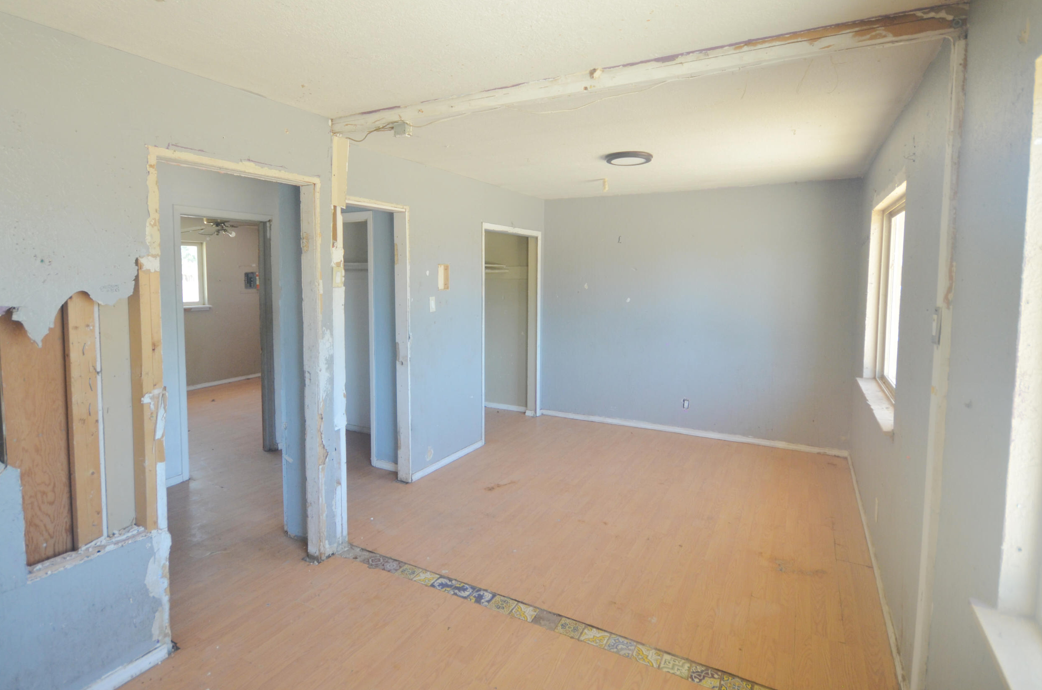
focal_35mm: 18
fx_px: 520
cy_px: 316
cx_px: 479
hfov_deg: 89.9
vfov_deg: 67.0
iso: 400
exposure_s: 1/80
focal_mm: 10
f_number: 4.5
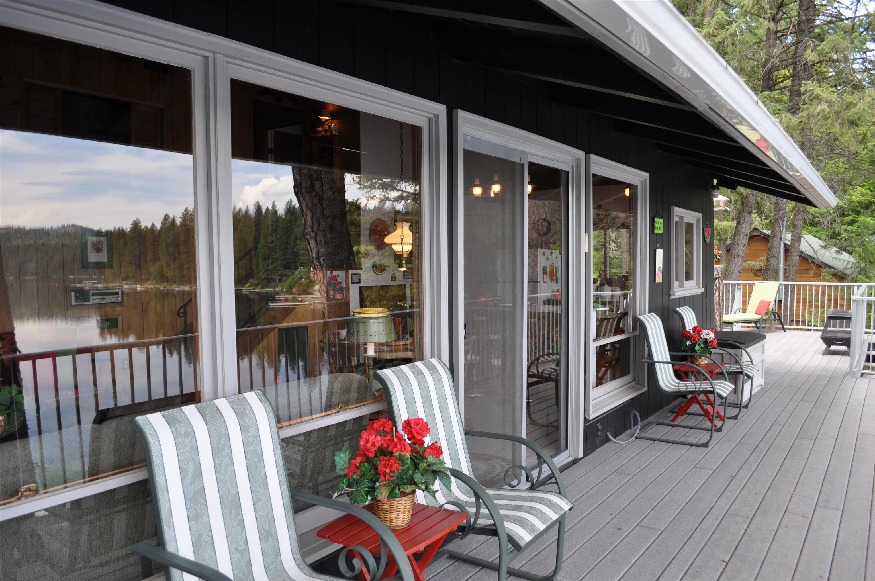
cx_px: 438
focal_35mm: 27
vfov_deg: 47.8
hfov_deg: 67.4
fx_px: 655
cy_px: 290
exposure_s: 1/125
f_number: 5.6
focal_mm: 18
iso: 250
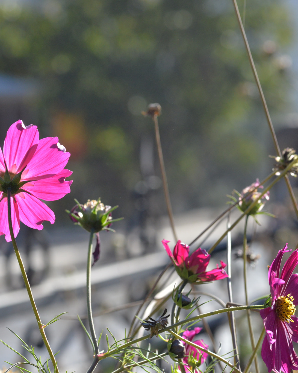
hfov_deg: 10.9
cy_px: 187
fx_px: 1555
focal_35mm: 141
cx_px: 76
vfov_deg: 13.7
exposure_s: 1/320
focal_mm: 100
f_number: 8
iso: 640
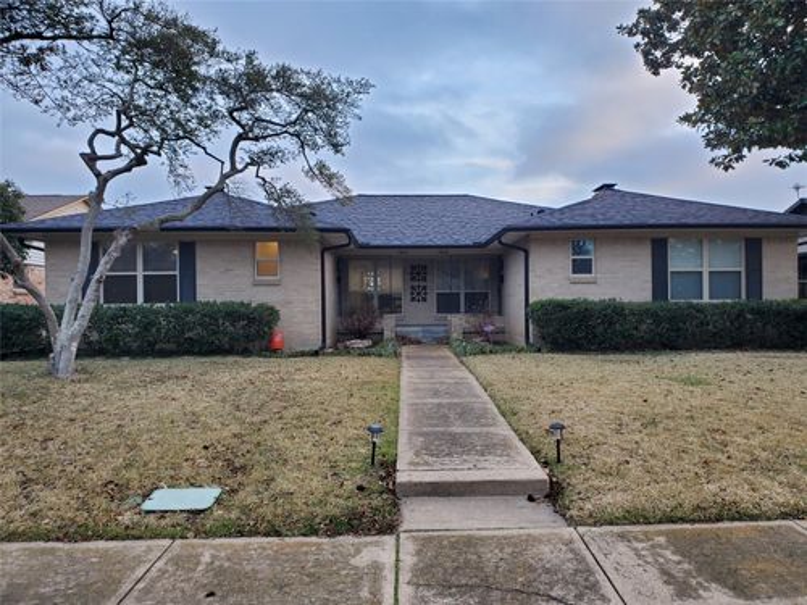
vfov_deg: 53.1
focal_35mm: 26
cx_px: 404
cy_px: 302
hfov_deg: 67.3
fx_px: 606
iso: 80
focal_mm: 4.3
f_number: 2.4
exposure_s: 1/75
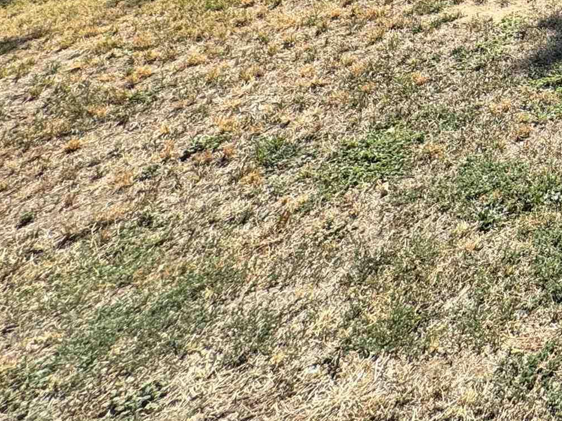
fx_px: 698
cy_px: -175
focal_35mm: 43
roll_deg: -0.3
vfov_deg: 26.4
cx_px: 781
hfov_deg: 30.8
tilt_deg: -7.3
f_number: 2.2
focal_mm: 2.22
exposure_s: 1/652
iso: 40
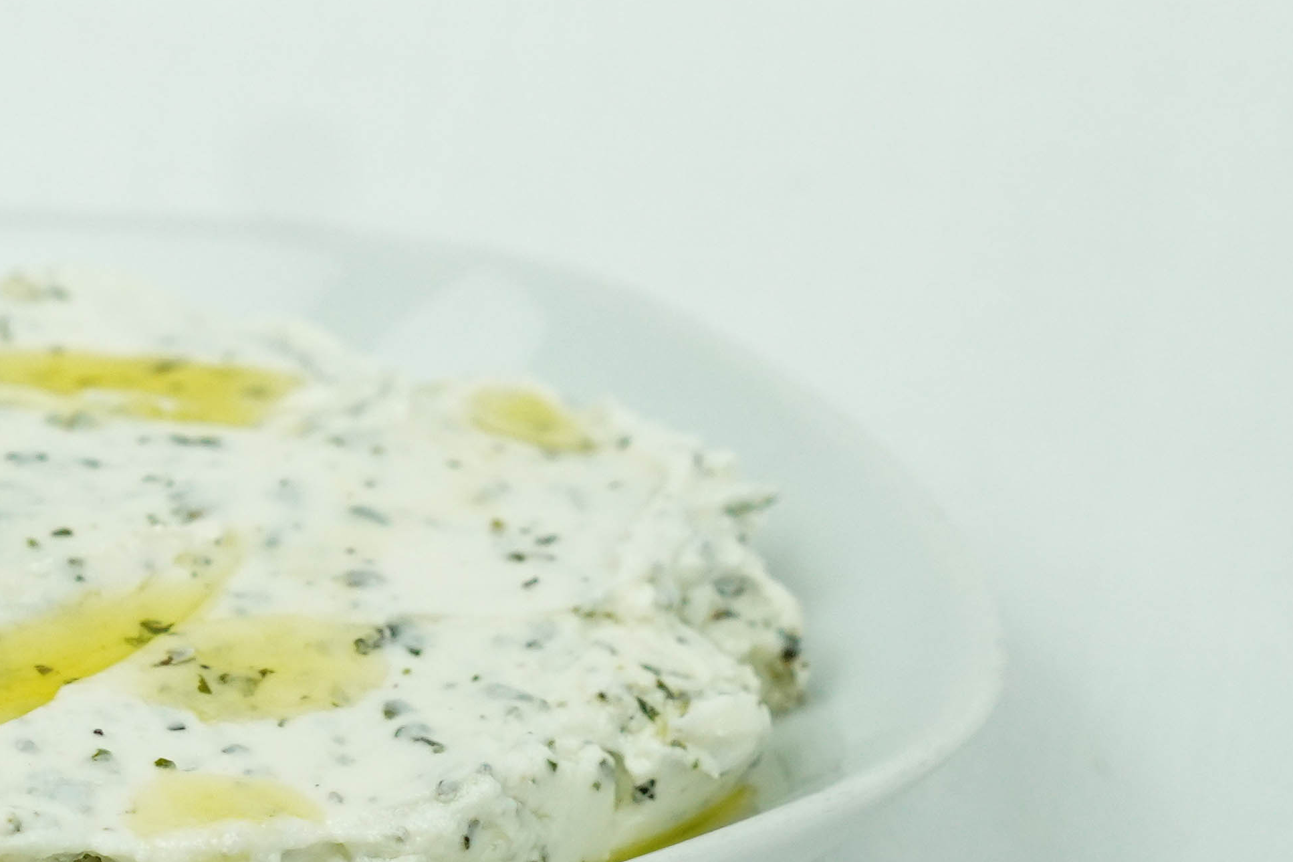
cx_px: -323
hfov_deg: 11.7
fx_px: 6177
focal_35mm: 172
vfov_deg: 7.9
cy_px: -47
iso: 1250
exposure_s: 1/640
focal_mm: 35
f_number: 4
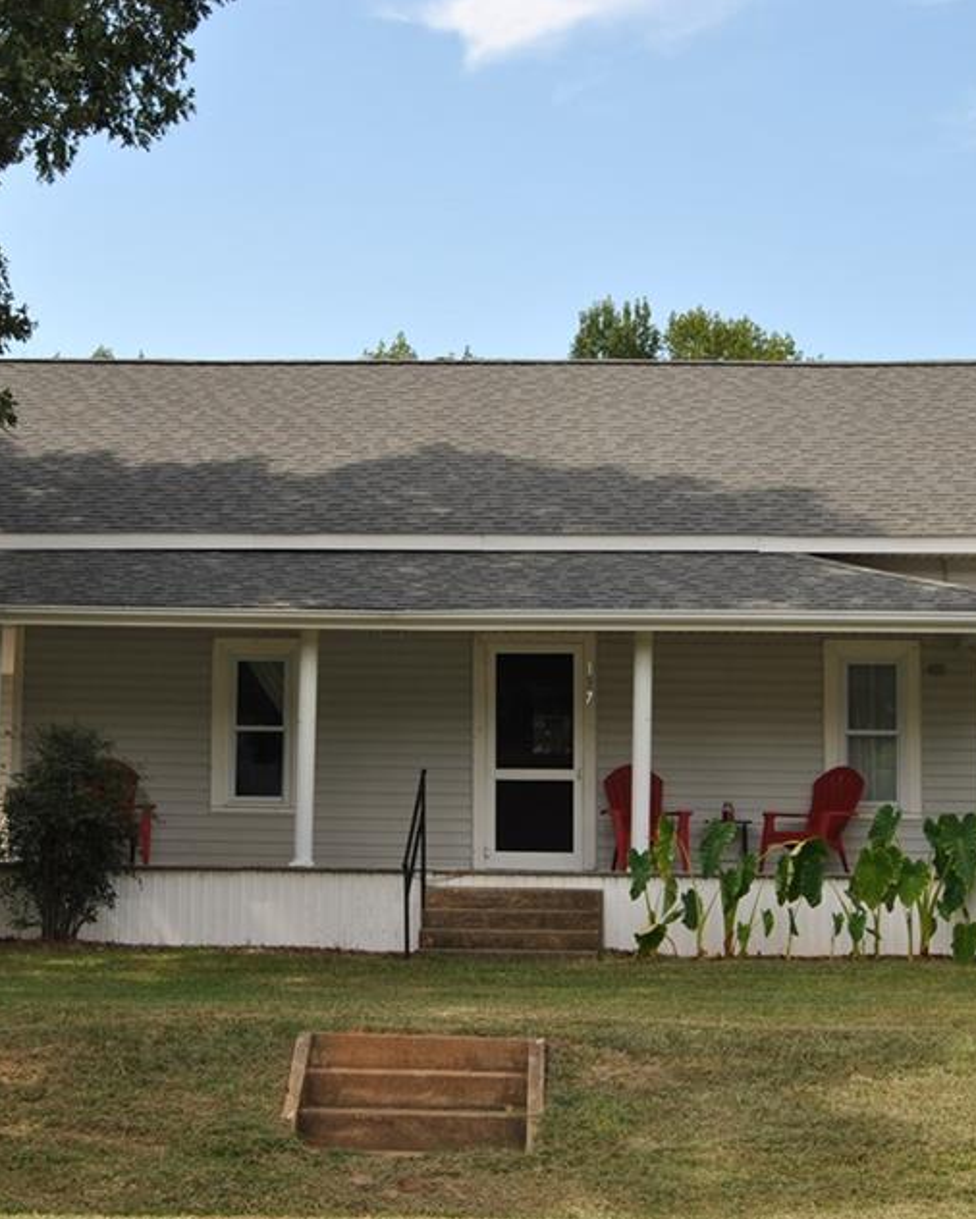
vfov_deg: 26.8
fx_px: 2554
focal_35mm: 71
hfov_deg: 21.6
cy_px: 596
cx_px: 444
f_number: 7.1
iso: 100
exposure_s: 1/200
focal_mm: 31
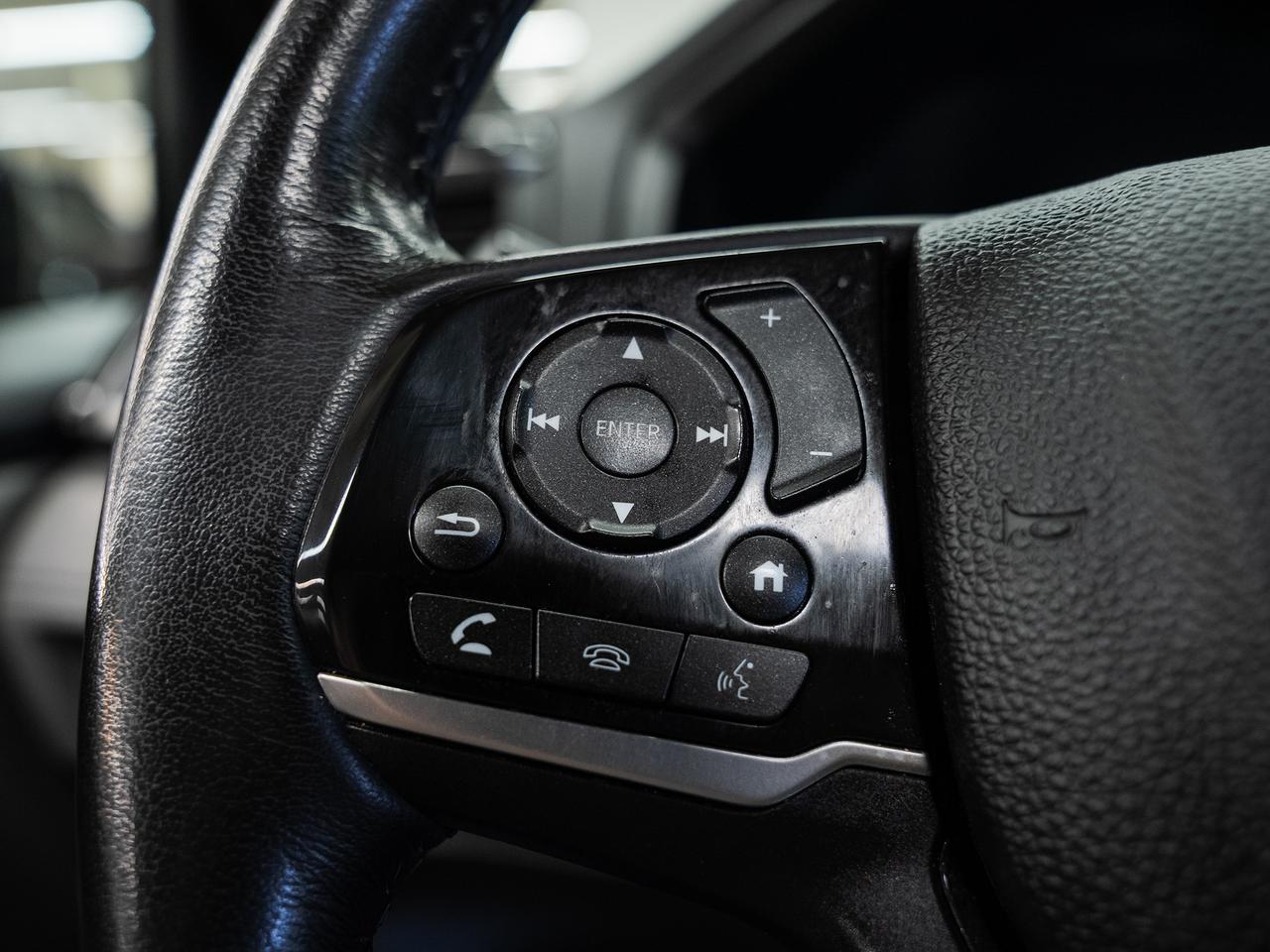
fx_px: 1036
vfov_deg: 49.4
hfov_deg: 63.0
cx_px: 635
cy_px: 476
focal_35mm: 28
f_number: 4
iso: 800
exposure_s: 1/40
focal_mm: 26.1
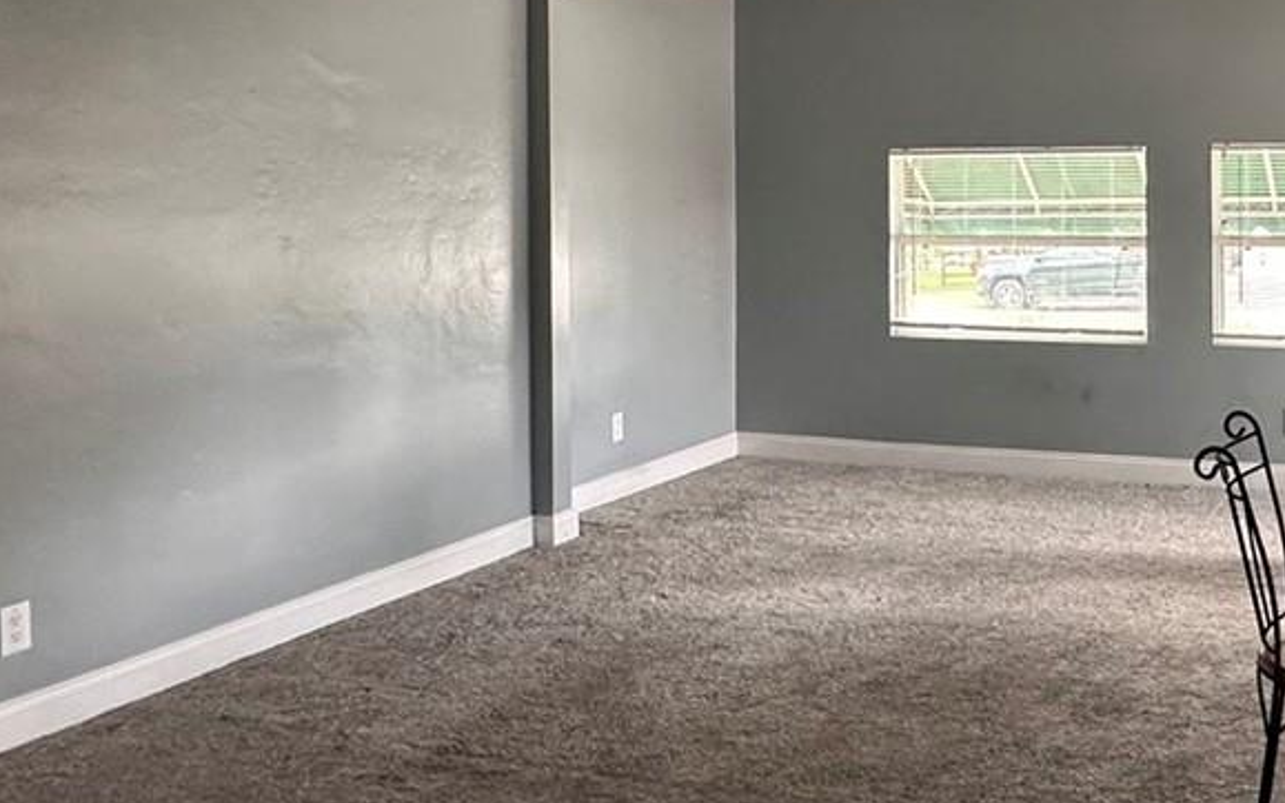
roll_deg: +0.0
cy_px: 200
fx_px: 1436
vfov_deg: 30.7
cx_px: 1005
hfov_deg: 46.0
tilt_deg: +0.7
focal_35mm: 41
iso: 250
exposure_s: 1/49
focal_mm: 2.22
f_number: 2.2
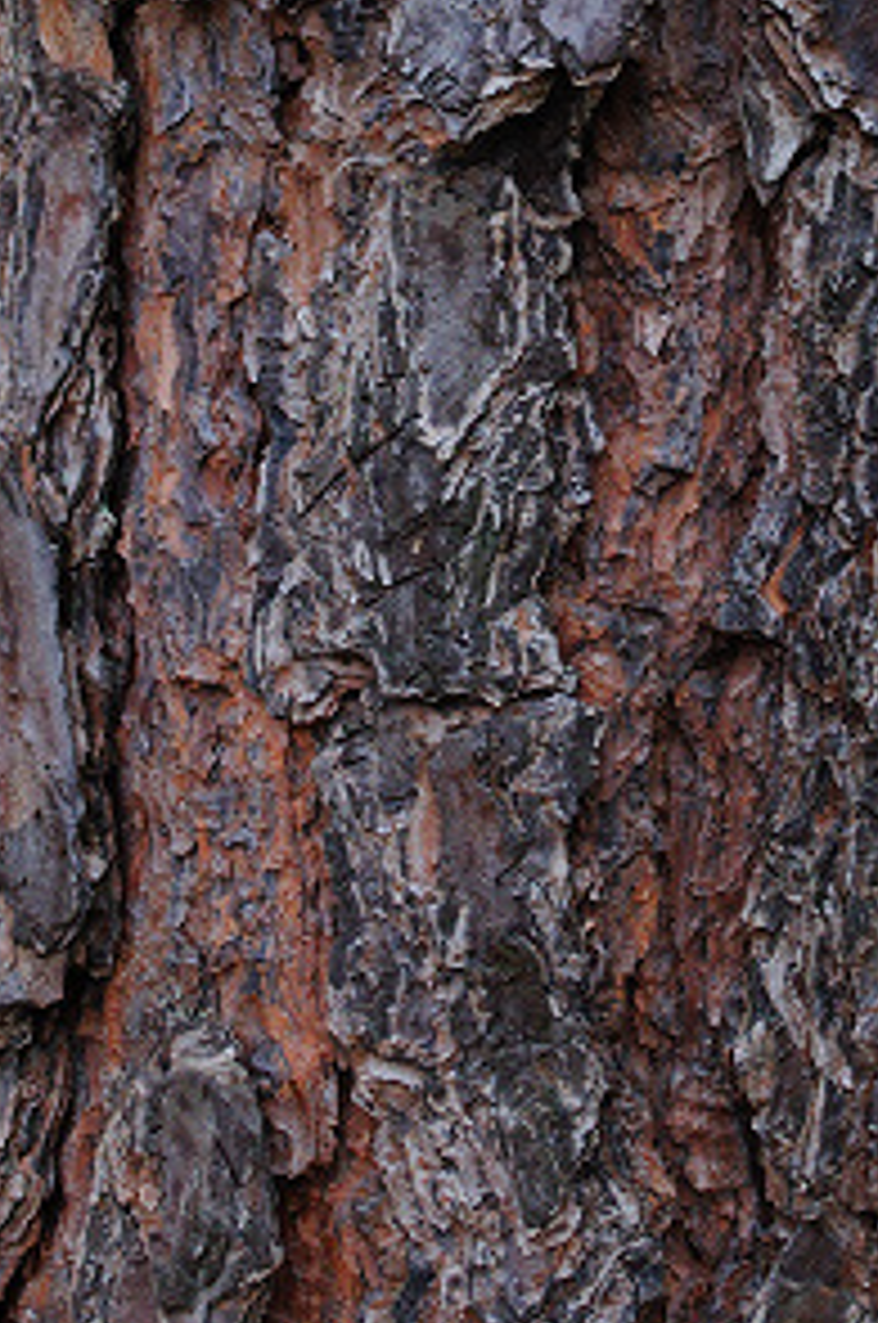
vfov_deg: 13.4
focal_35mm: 151
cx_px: 628
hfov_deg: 9.0
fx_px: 5543
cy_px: -40
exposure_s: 1/80
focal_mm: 40
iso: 500
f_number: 8
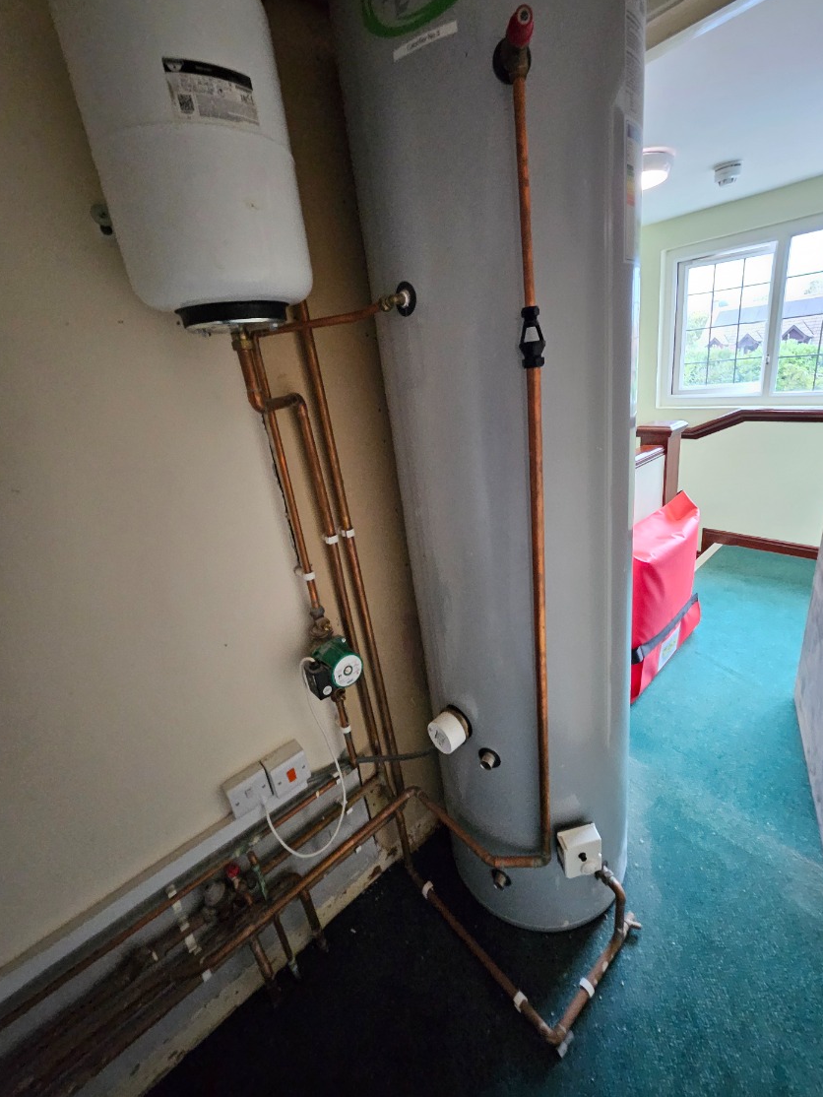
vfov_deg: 102.0
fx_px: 444
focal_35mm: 14
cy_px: 539
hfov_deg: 85.6
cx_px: 440
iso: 640
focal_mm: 1.74
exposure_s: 1/33
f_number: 2.2
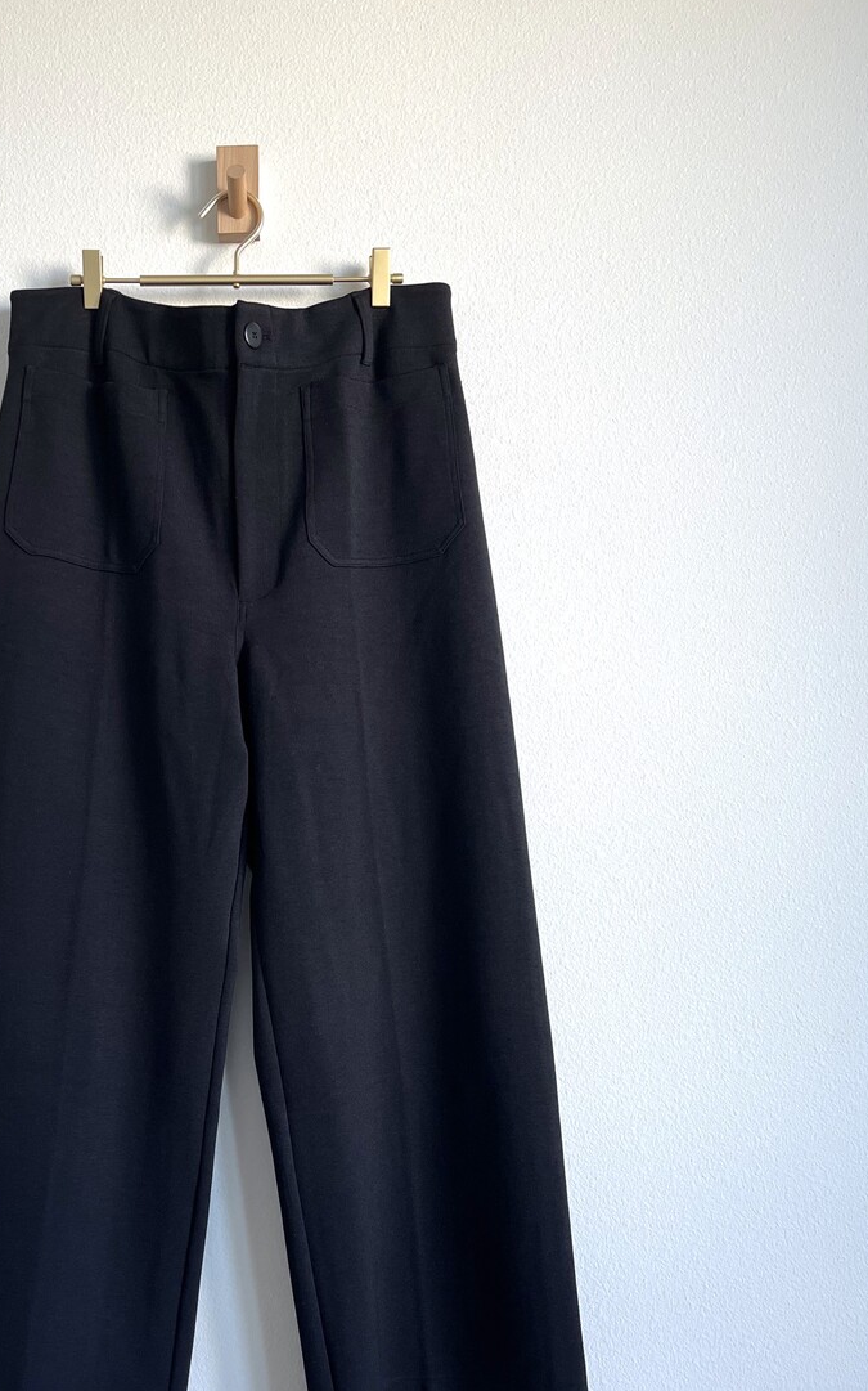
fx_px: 1288
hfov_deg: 36.6
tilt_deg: +0.7
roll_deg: +0.1
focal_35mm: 34
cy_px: 840
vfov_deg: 56.3
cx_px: 253
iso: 100
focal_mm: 5.1
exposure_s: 1/121
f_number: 1.6
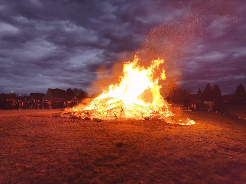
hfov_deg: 73.9
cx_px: 123
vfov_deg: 58.9
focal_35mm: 23
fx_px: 163
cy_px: 92
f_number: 1.7
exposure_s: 1/400
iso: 1250
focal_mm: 5.35
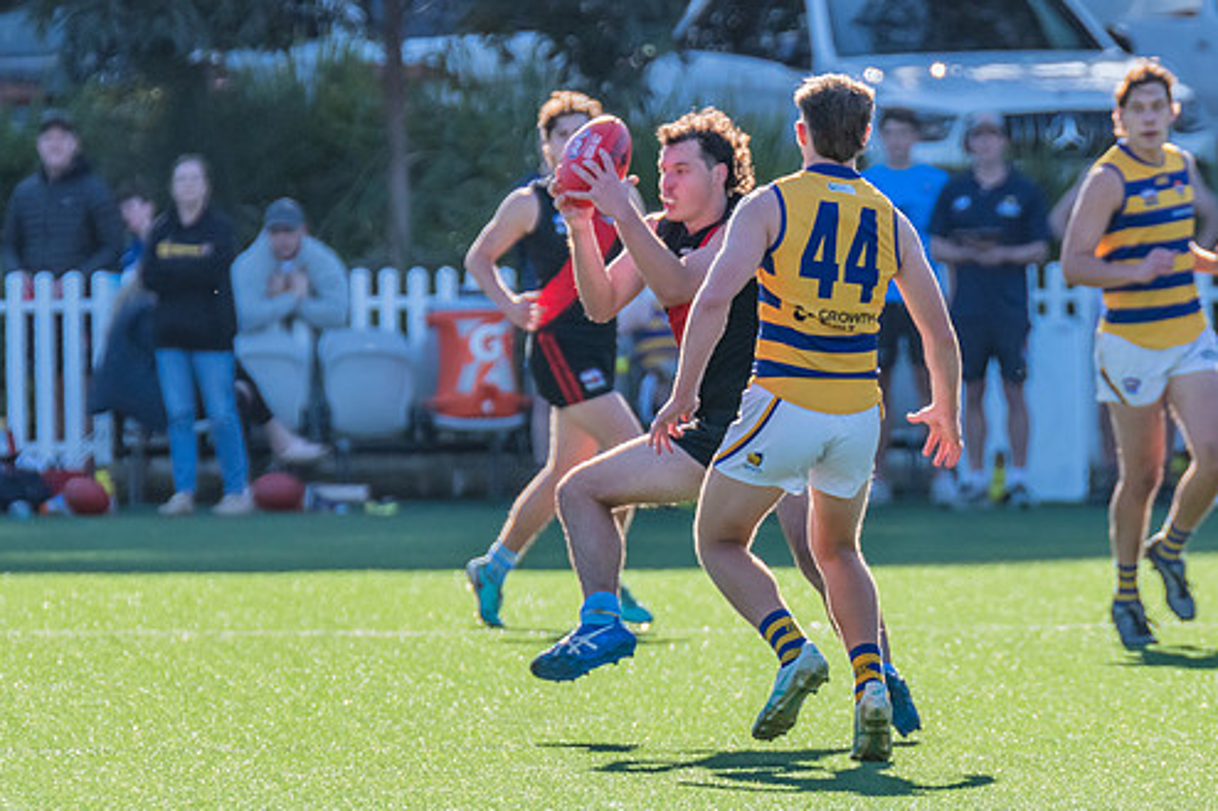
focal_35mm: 794
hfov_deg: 2.6
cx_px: 912
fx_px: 26853
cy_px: 309
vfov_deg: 1.7
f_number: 8
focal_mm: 460
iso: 800
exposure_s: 1/1250
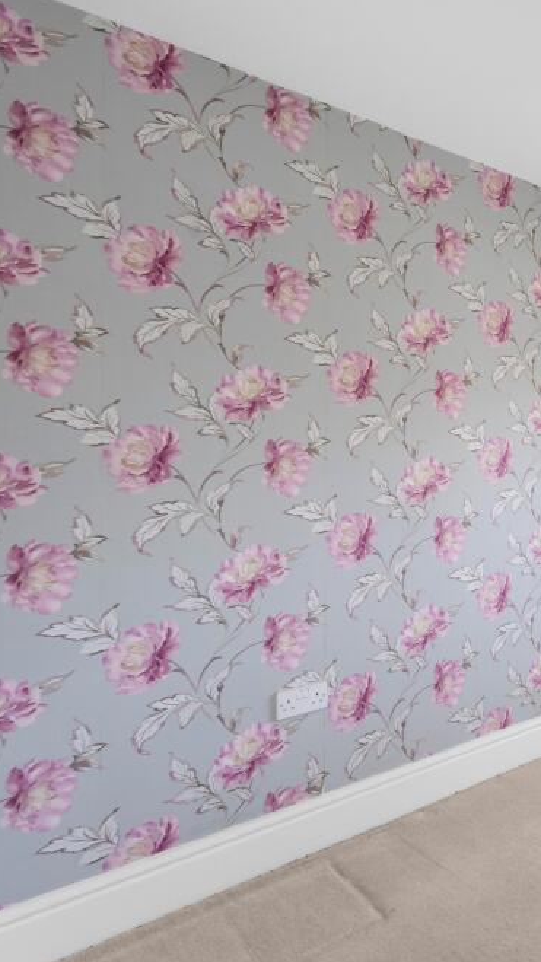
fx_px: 663
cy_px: 470
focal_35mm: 26
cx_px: 693
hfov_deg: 33.4
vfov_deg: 71.9
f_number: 8
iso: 320
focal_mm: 16
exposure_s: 1/5
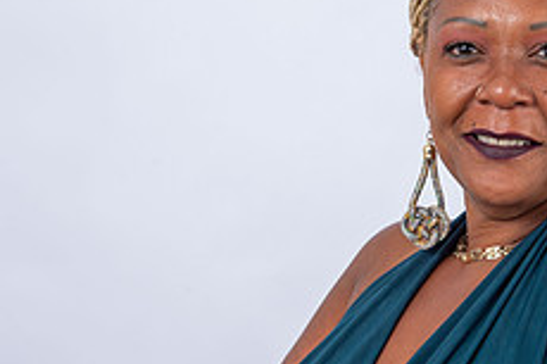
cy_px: 214
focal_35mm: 96
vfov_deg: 14.2
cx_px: 423
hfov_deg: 21.0
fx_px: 1458
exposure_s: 1/250
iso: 100
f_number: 9
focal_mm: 38
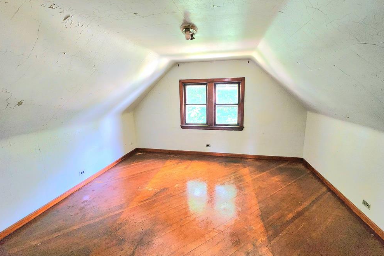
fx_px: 149
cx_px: 191
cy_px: 121
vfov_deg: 81.1
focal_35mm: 14
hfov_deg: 104.3
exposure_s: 1/30
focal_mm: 2.2
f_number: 2.2
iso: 320
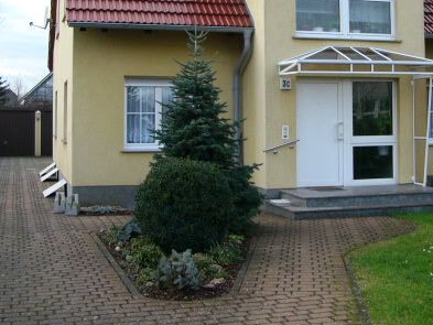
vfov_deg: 25.2
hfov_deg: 33.7
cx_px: 247
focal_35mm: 57
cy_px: 66
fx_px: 713
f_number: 3.3
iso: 50
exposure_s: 1/100
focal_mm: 4.6
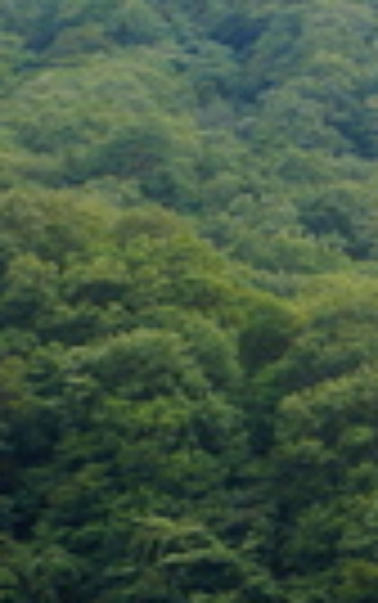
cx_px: 1069
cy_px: -130
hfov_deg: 5.1
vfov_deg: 8.4
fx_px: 4057
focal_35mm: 247
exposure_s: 1/100
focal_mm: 31
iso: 200
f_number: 5.6
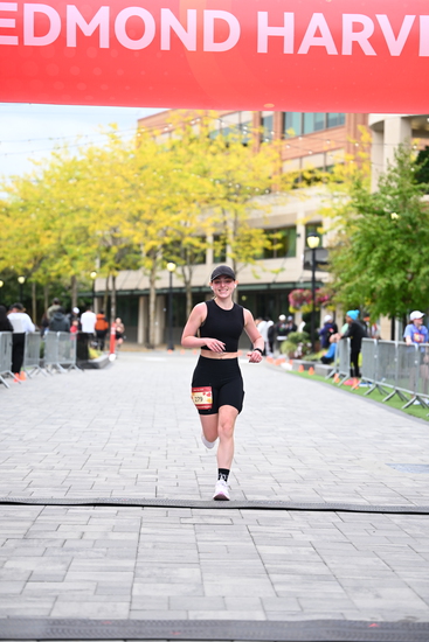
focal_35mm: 84
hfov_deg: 16.3
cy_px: 321
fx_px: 1500
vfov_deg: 24.2
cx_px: 214
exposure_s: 1/2000
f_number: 2.8
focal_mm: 84
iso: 640
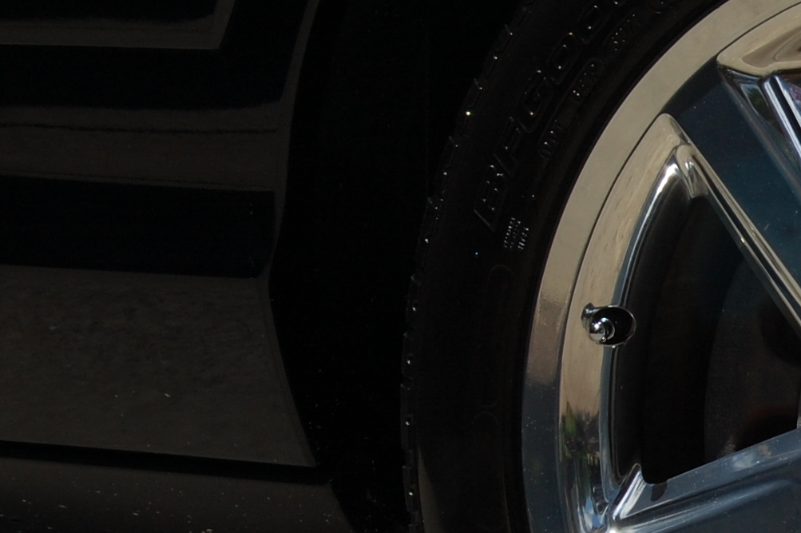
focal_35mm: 207
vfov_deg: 6.6
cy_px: 352
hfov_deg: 9.8
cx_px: 982
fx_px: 4602
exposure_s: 1/500
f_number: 11
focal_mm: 46
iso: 200
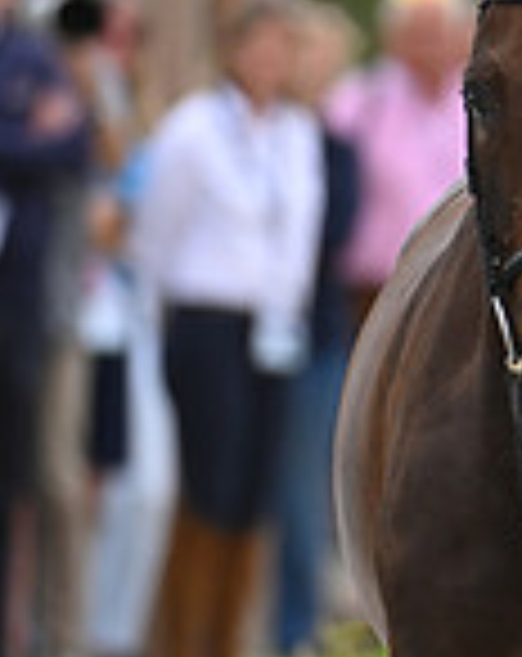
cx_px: 1017
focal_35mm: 1496
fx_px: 29012
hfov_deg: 1.0
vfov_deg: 1.3
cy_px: 268
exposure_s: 1/1600
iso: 640
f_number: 5.6
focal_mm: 400
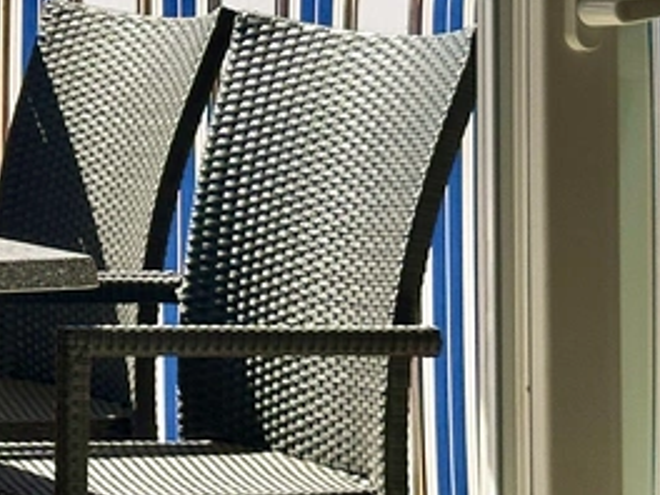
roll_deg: -0.6
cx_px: -452
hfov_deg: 10.1
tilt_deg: +2.1
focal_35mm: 186
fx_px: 3546
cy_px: -232
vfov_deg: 7.8
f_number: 1.78
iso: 64
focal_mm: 6.86
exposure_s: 1/5882
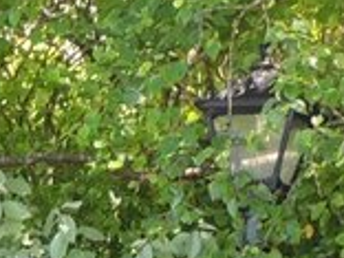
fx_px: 2524
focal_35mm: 254
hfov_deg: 7.7
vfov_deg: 5.5
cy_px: 719
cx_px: -159
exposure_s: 1/60
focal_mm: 5.8
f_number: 3.2
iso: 100
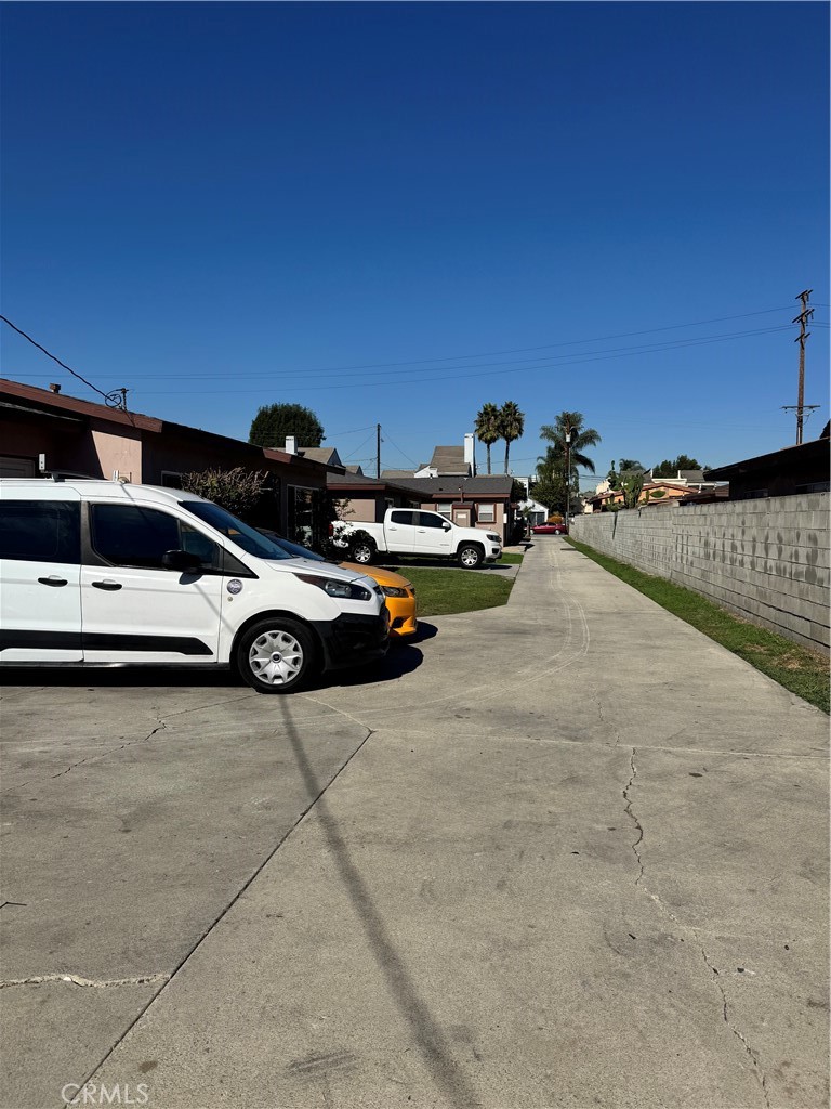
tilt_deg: -3.5
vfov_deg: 71.6
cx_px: 416
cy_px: 554
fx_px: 768
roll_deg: -0.6
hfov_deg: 56.8
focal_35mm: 24
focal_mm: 6.76
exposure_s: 1/9009
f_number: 1.78
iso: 80
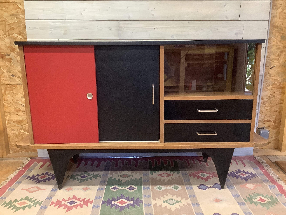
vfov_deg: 45.4
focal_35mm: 31
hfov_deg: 58.4
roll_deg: +0.2
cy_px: 108
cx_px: 143
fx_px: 256
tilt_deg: -14.2
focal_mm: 3.3
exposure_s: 1/60
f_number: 2.4
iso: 320
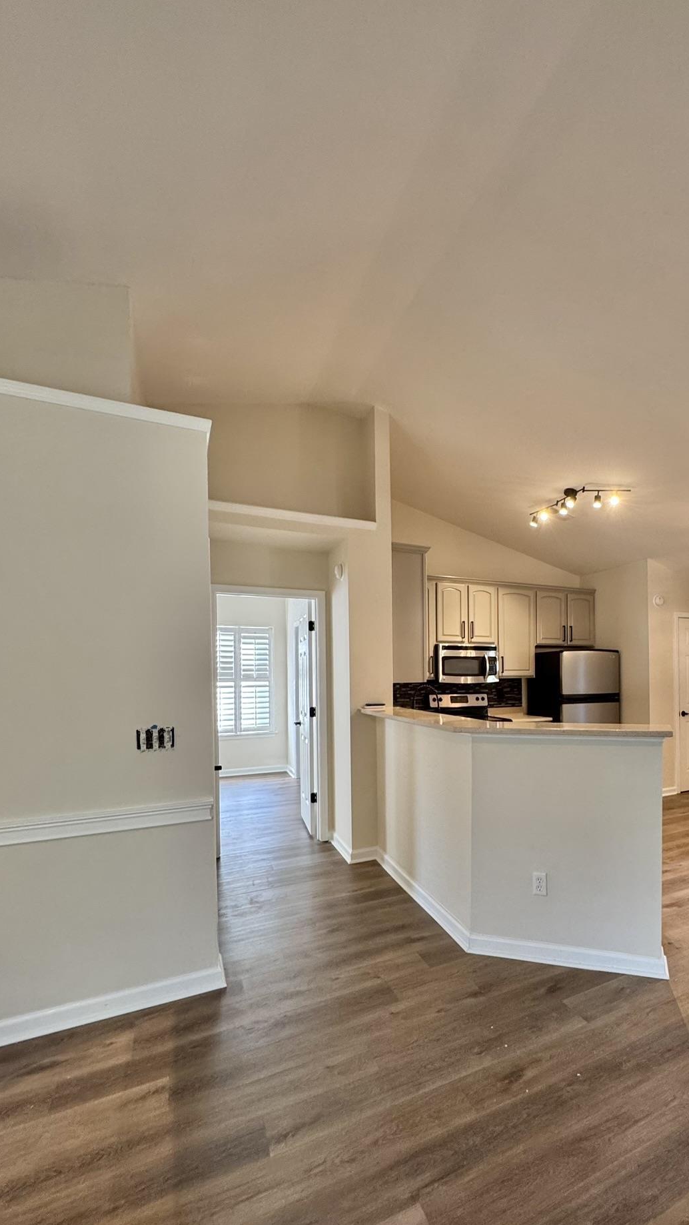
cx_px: 498
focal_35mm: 17
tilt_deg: -0.1
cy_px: 678
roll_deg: +1.4
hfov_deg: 61.1
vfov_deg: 95.6
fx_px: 552
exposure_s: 1/60
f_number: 2.2
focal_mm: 2.22
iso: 250
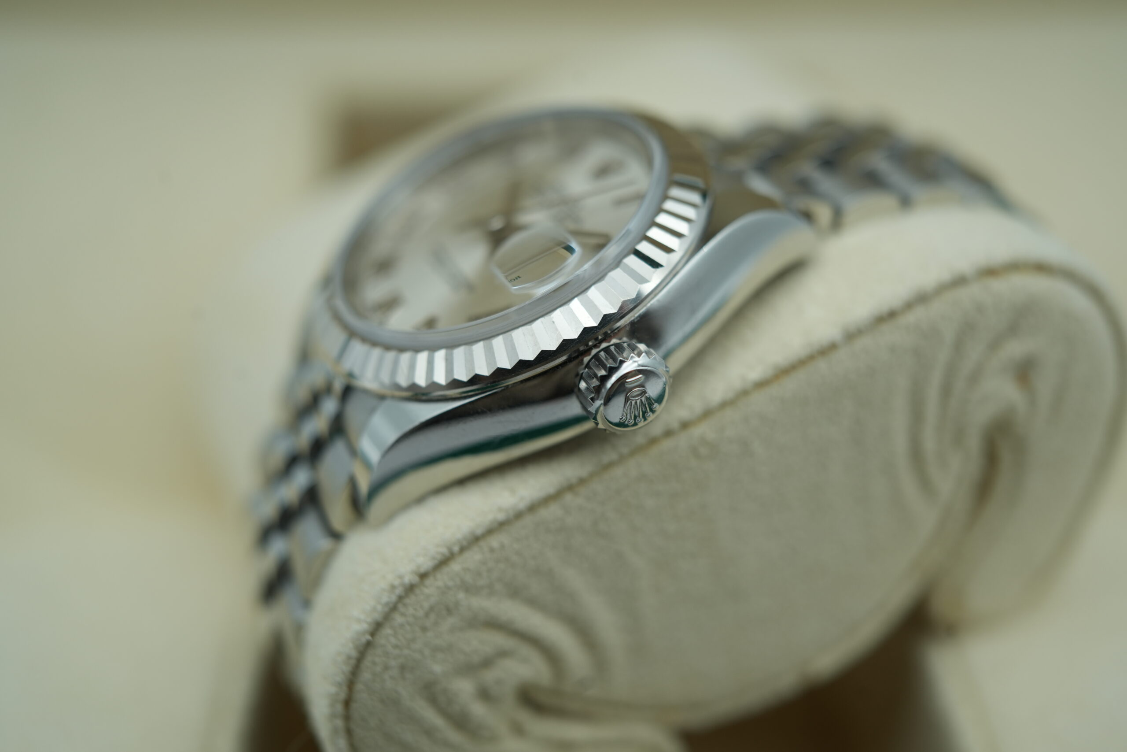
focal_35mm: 35
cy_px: 376
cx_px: 564
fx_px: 1096
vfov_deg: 37.9
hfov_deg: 54.4
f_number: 5
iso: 400
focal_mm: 35
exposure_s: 1/250
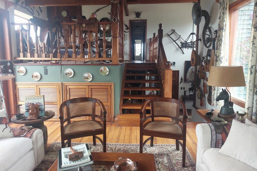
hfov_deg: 73.8
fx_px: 171
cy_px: 79
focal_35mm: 24
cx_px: 129
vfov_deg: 53.1
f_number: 1.8
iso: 200
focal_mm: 5.06
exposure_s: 1/100
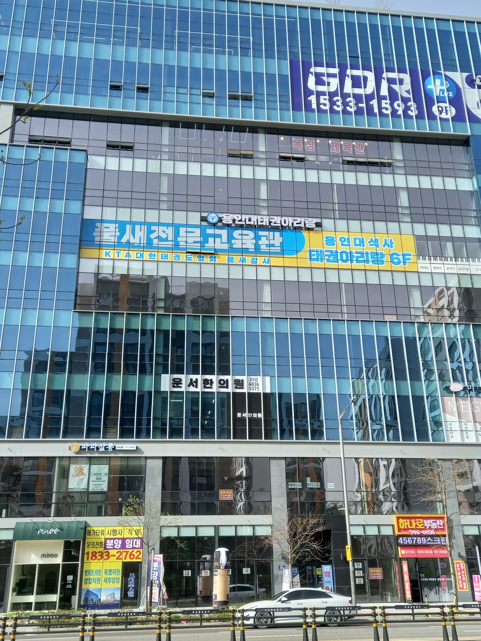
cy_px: 316
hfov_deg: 41.8
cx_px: 233
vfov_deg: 54.0
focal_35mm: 34
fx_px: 630
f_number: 2
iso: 25
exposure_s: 1/382
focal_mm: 4.6
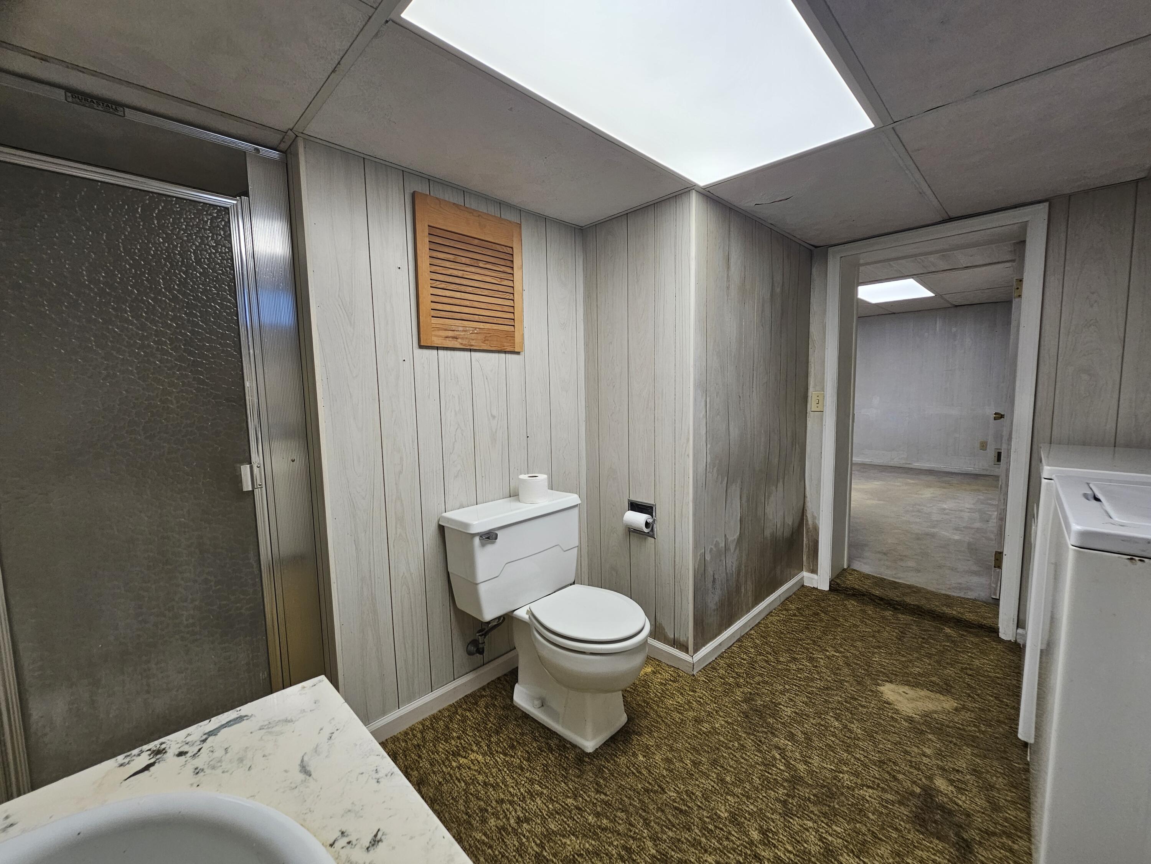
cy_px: 432
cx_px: 576
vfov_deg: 89.9
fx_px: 432
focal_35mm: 13
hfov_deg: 106.2
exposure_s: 1/60
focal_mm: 2.2
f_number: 2.2
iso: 100
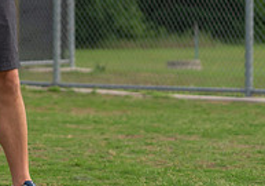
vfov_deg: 6.1
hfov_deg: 8.6
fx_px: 1734
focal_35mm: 232
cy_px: -2
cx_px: -59
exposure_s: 1/320
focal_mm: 70
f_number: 2.8
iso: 200
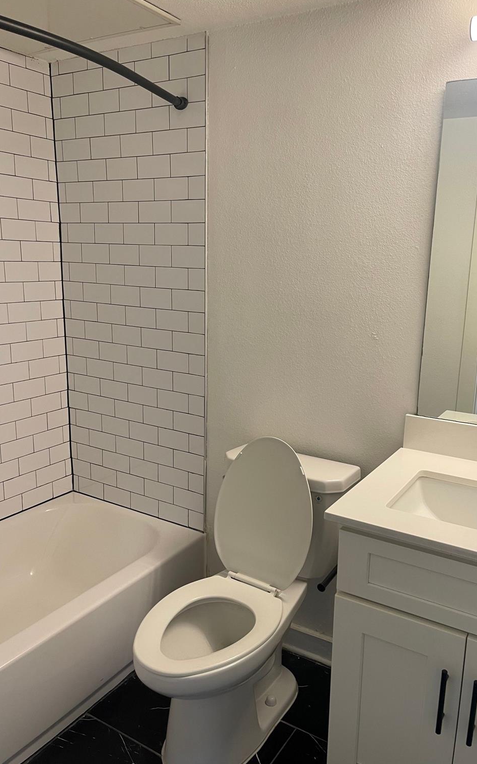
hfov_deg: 45.9
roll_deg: -1.8
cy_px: 384
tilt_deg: -13.4
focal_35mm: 27
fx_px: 562
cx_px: 266
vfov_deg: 68.4
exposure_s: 1/60
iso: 100
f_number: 1.6
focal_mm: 5.1
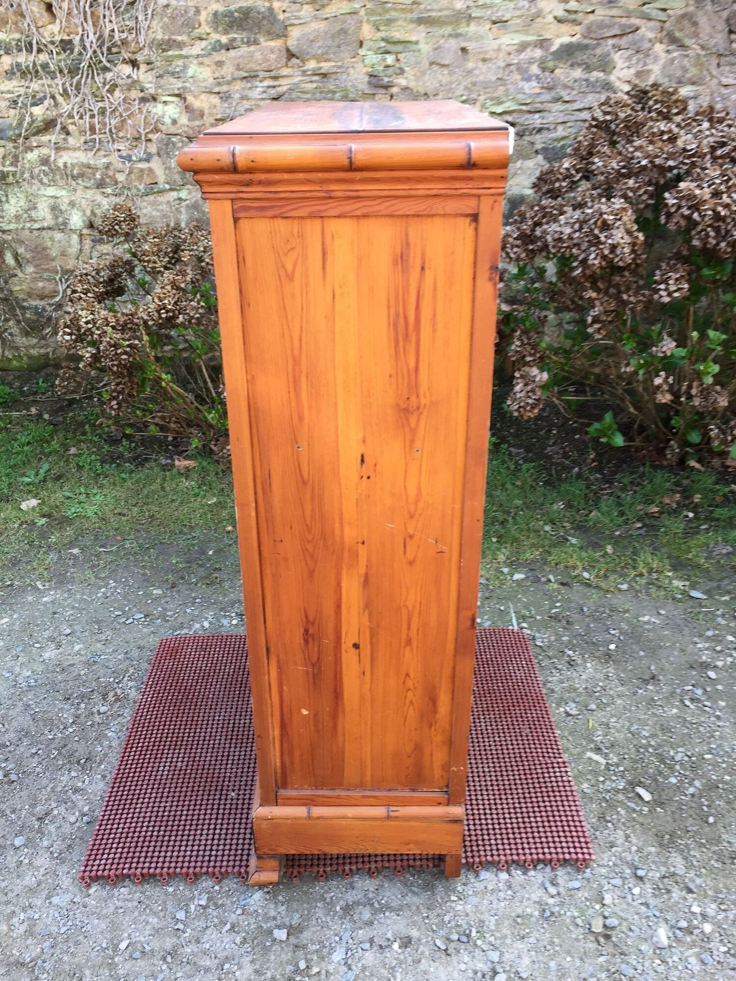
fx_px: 822
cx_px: 368
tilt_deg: -25.4
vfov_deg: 61.7
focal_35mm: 29
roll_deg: +1.4
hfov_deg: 48.2
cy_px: 490
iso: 40
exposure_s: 1/100
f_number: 2.2
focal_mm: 4.15
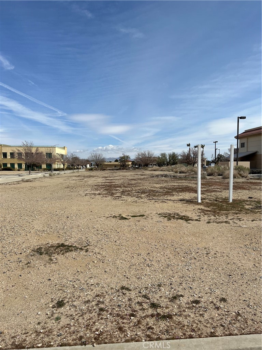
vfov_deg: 67.3
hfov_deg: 53.1
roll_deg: -1.0
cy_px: 175
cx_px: 131
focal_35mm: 26
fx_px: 262
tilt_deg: -2.7
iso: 50
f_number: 1.5
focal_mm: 5.7
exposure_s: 1/8000
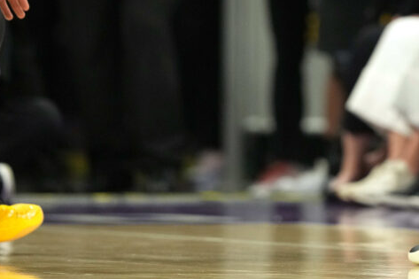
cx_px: 334
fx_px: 11809
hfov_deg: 2.0
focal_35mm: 1015
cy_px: -58
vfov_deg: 1.4
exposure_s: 1/1250
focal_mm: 400
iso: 2500
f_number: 2.8
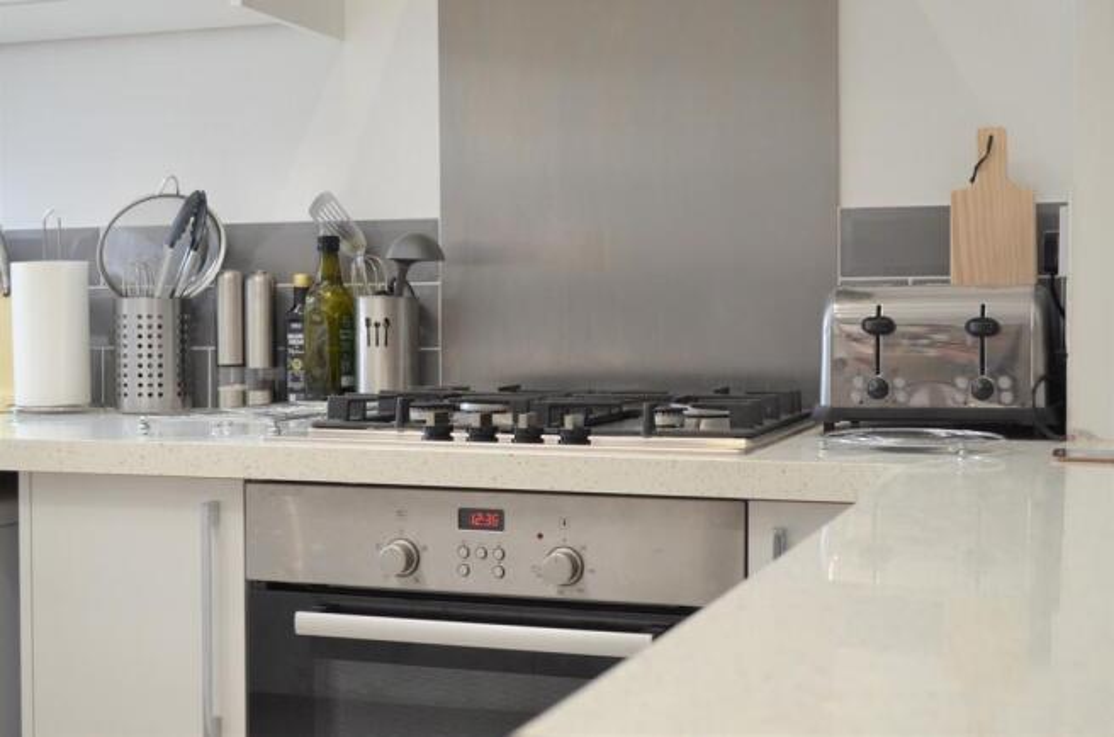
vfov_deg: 27.9
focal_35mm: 48
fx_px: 1482
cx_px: 557
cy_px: 368
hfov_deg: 41.2
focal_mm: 32
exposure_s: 1/100
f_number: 4.8
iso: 800
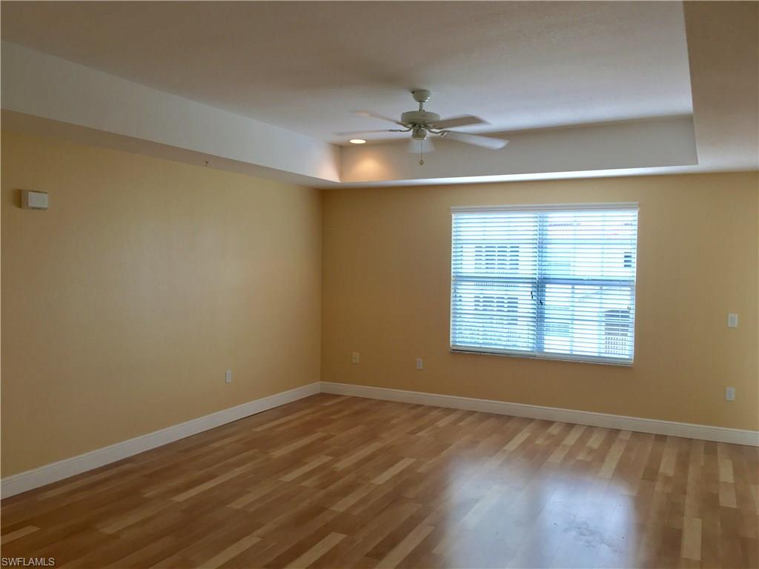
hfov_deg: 61.7
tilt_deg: -2.7
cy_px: 284
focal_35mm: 29
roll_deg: -1.2
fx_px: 636
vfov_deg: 48.2
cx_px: 380
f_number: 2.2
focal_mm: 4.15
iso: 25
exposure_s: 1/60
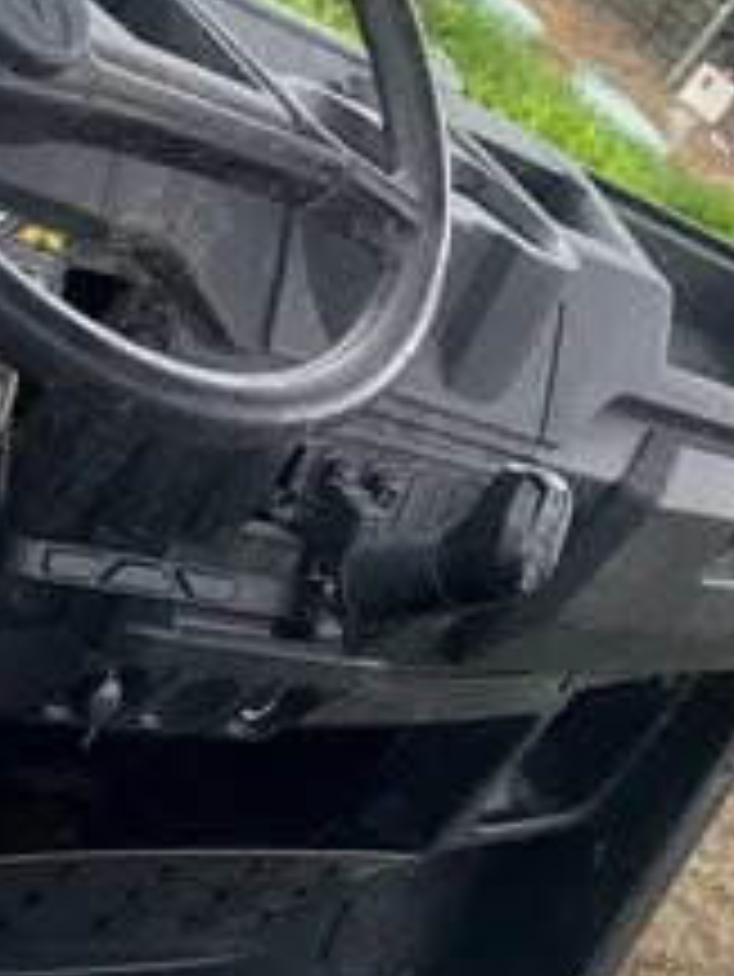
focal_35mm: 88
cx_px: 680
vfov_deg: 22.2
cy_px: 376
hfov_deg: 16.5
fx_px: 2486
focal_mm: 5.1
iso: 50
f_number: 1.6
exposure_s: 1/497
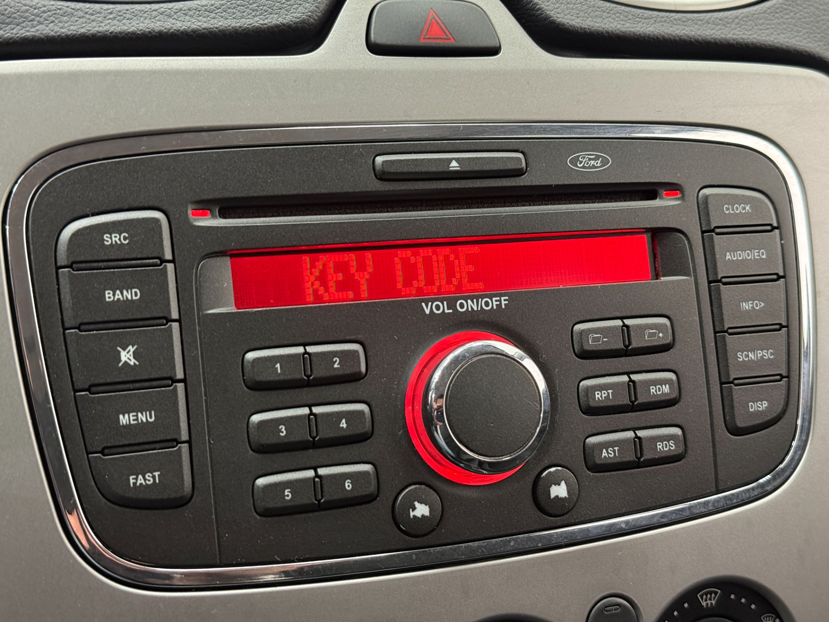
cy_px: 311
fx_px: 1150
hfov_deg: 39.7
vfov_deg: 30.3
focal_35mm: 48
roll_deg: -2.7
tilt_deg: -15.5
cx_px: 414
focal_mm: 6.76
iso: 500
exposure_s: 1/30
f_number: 1.78
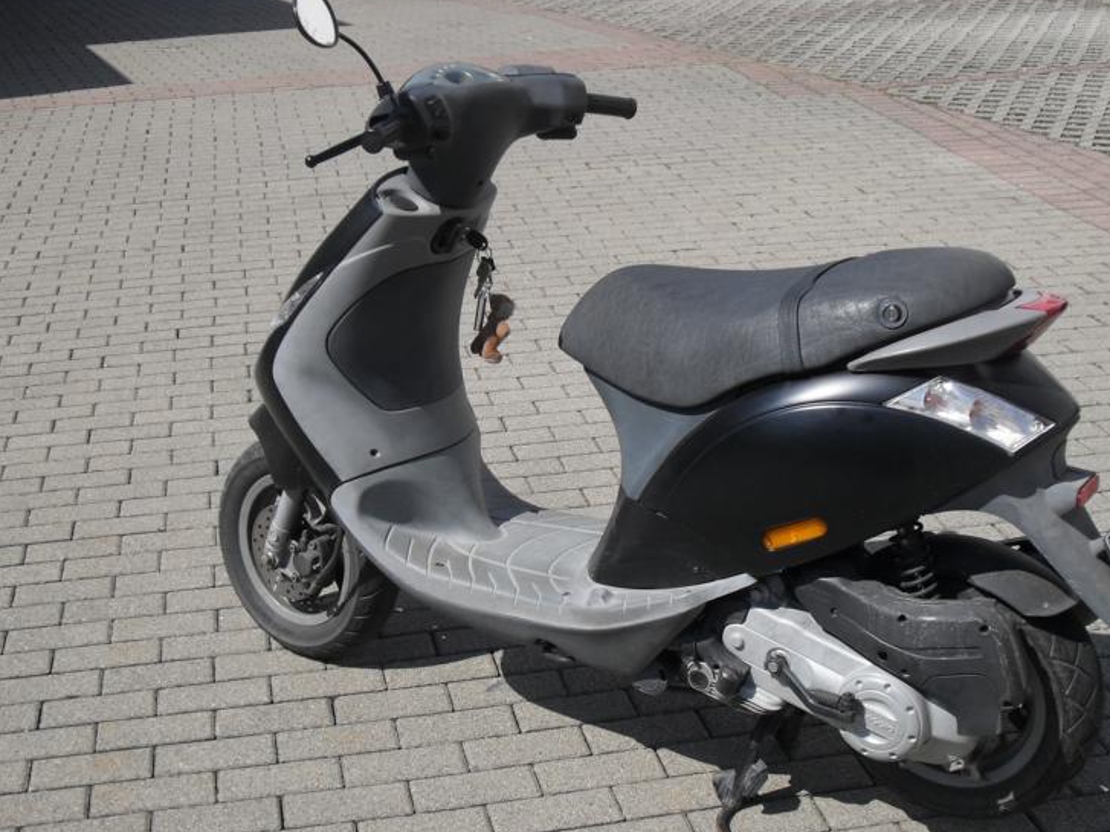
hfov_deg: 34.9
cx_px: 583
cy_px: 441
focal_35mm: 55
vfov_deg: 26.5
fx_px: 1763
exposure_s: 1/125
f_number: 11.1
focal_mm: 8.8
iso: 100
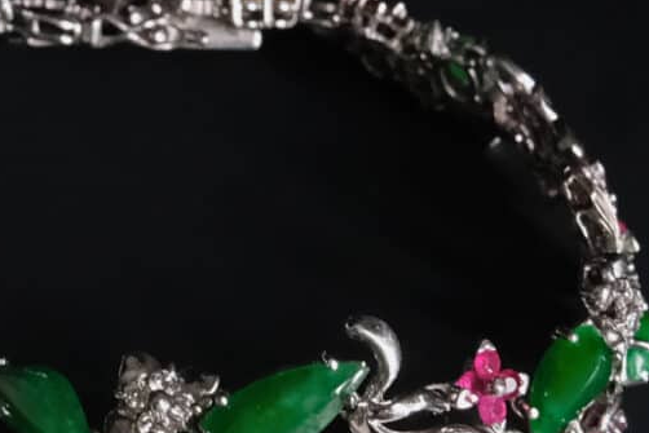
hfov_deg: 35.6
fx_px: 992
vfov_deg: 24.5
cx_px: 182
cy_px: 299
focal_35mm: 55
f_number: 6.4
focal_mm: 15
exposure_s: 1/4
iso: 1600
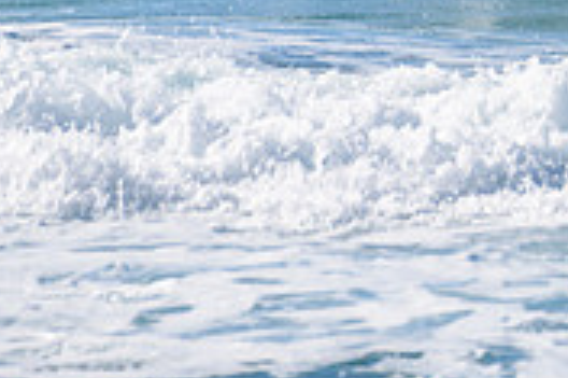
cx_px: 916
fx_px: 31920
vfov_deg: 0.7
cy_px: -246
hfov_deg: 1.0
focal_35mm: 2025
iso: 125
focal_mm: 500
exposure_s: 1/2000
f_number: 5.6
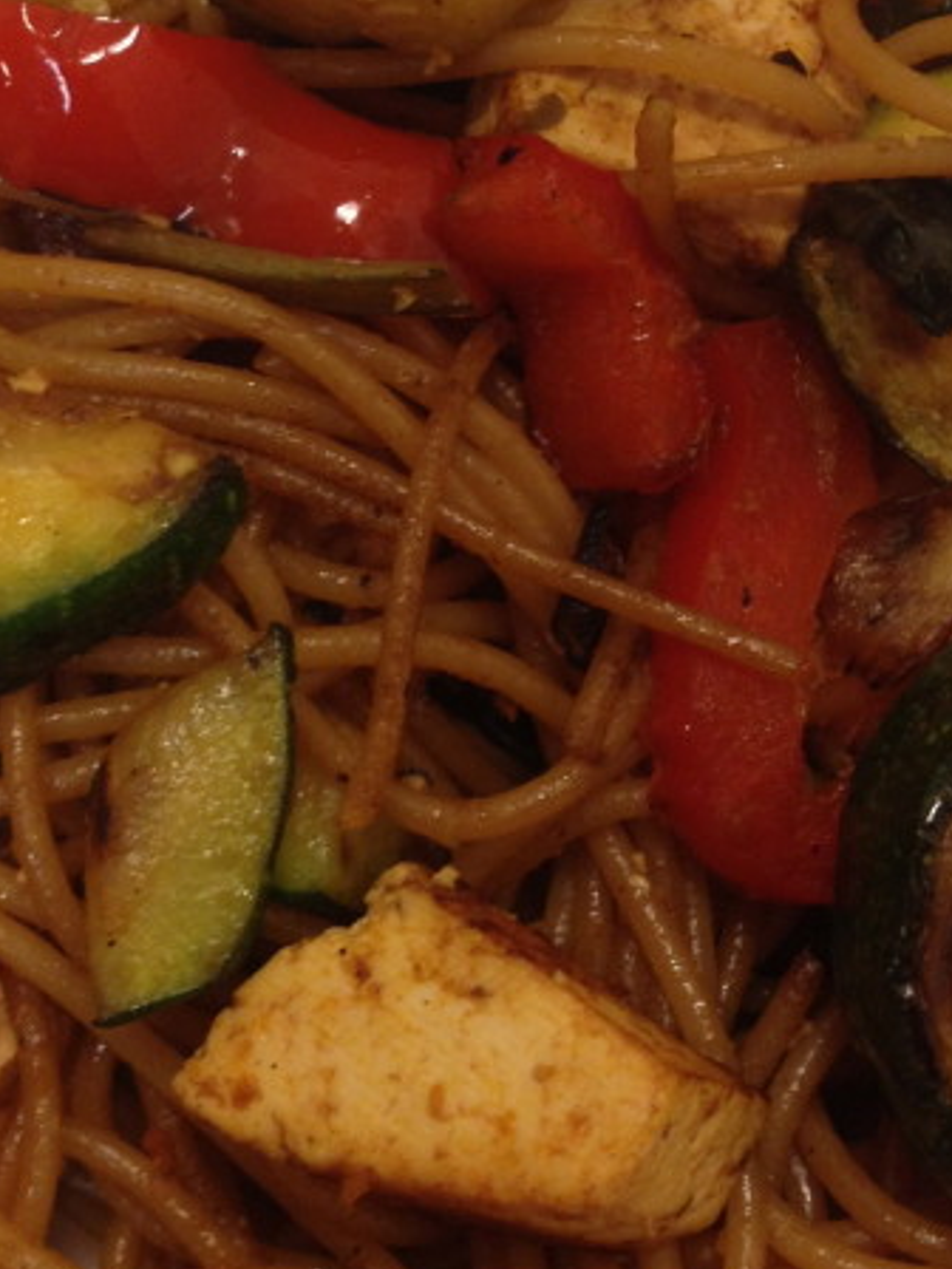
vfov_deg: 24.4
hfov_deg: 18.3
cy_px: 496
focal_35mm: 80
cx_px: 244
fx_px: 2934
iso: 100
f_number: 2.4
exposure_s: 1/20
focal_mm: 4.28
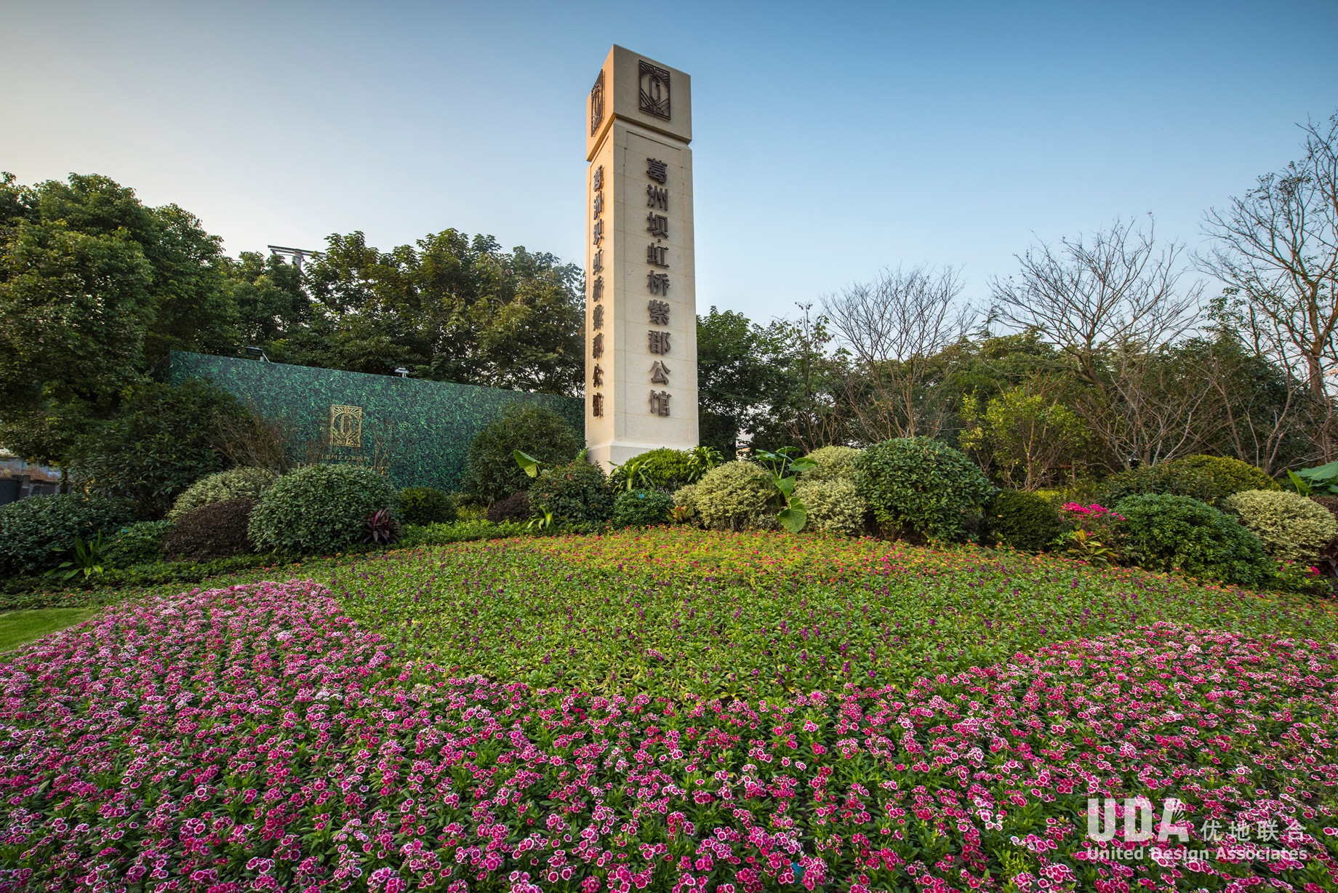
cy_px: 446
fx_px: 520
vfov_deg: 81.2
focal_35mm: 14
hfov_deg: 104.2
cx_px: 669
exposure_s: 1/200
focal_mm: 14
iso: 400
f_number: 7.1
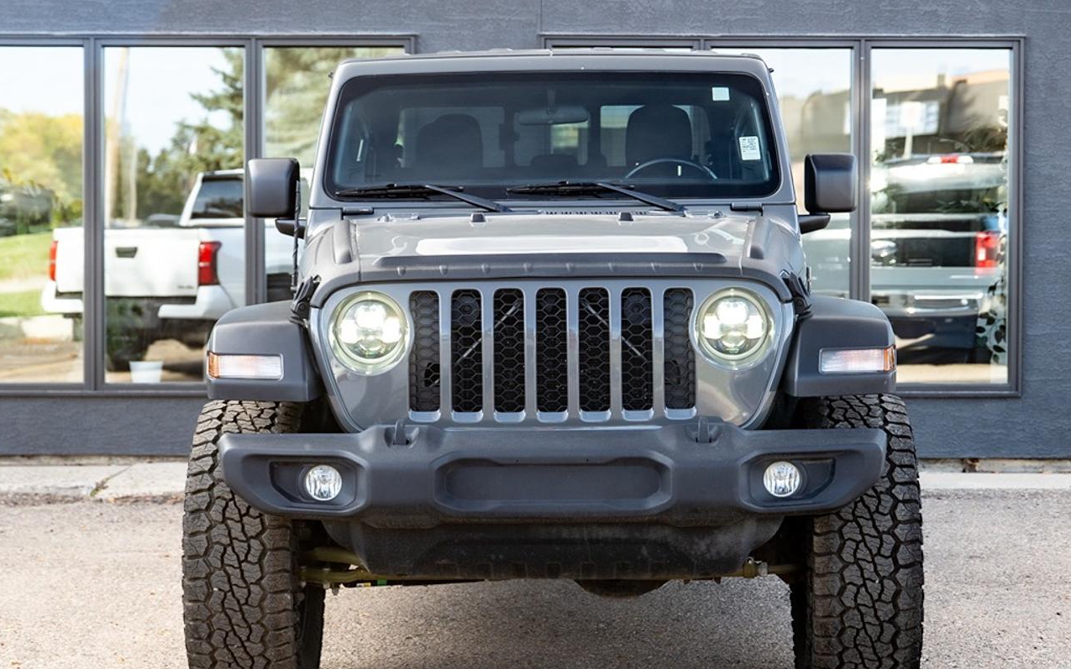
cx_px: 553
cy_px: 251
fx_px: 2510
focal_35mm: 86
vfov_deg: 15.2
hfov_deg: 24.1
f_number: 4
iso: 200
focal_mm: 59
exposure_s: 1/160
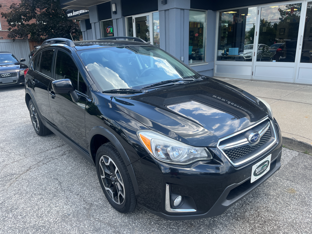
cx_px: 156
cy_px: 117
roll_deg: +2.2
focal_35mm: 26
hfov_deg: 67.3
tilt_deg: -17.9
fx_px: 234
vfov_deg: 53.1
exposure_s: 1/816
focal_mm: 5.1
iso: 50
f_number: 1.6
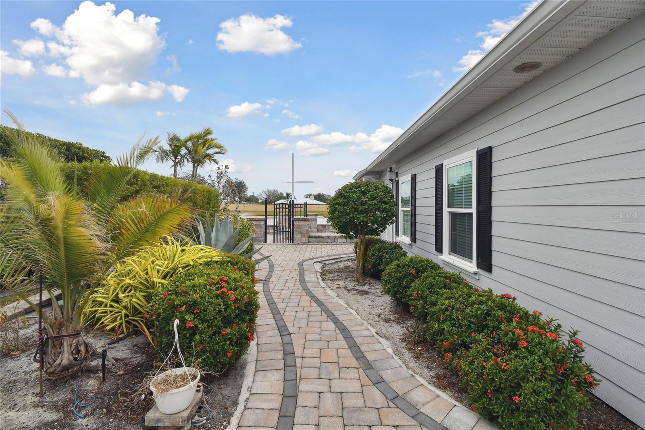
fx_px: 269
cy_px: 215
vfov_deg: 77.3
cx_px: 322
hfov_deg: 100.4
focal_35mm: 15
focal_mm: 10
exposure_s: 1/400
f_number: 7.1
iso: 100
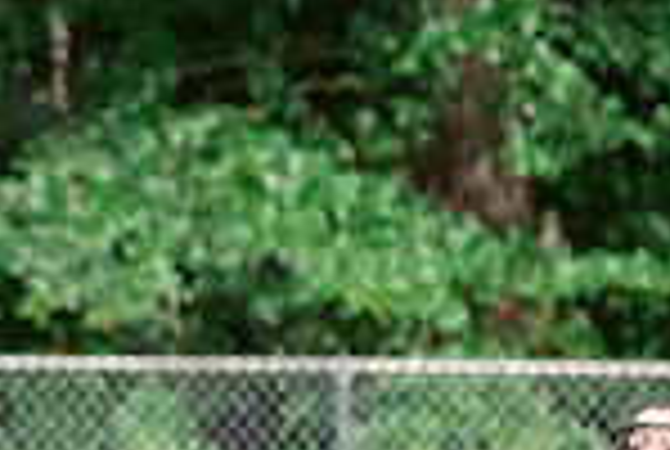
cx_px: -973
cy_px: 875
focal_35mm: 1391
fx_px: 25940
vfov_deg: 1.0
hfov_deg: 1.5
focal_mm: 200
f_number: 4.5
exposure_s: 1/1250
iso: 250
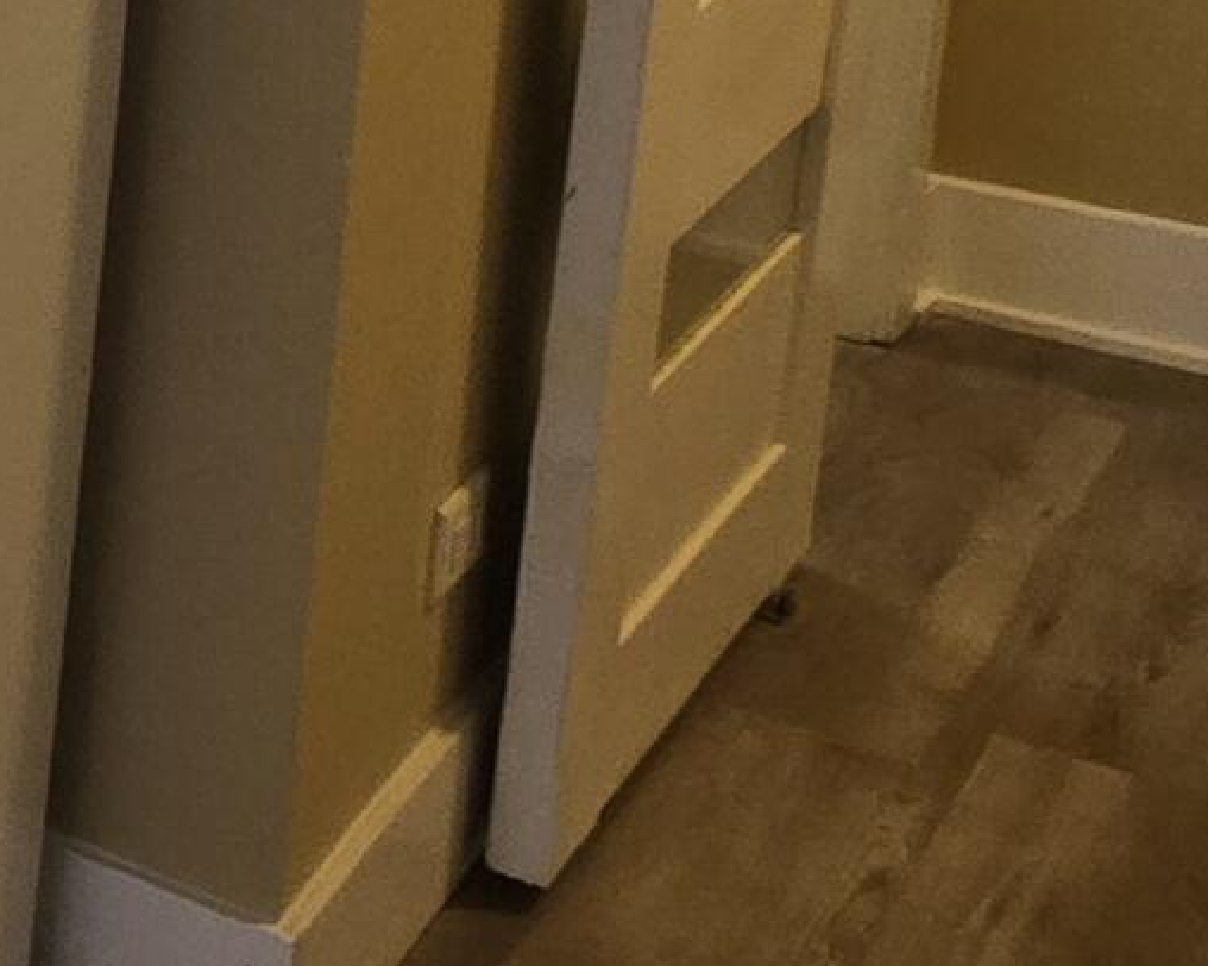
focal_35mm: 75
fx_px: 2680
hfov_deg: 12.5
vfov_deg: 18.0
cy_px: -533
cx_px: -2190
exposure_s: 1/60
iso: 64
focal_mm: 2.2
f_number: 2.2
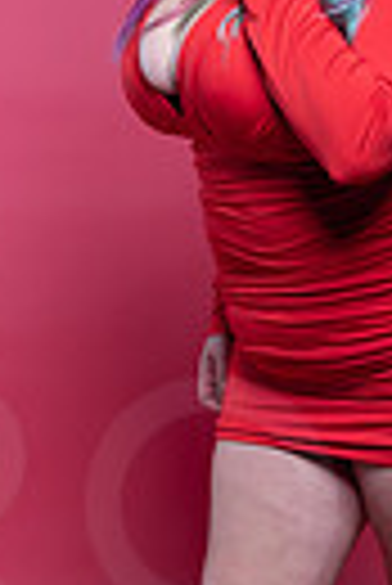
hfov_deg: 11.4
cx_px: 248
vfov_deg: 16.7
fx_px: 1971
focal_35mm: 121
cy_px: 500
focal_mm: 35
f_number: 8
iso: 100
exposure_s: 1/160
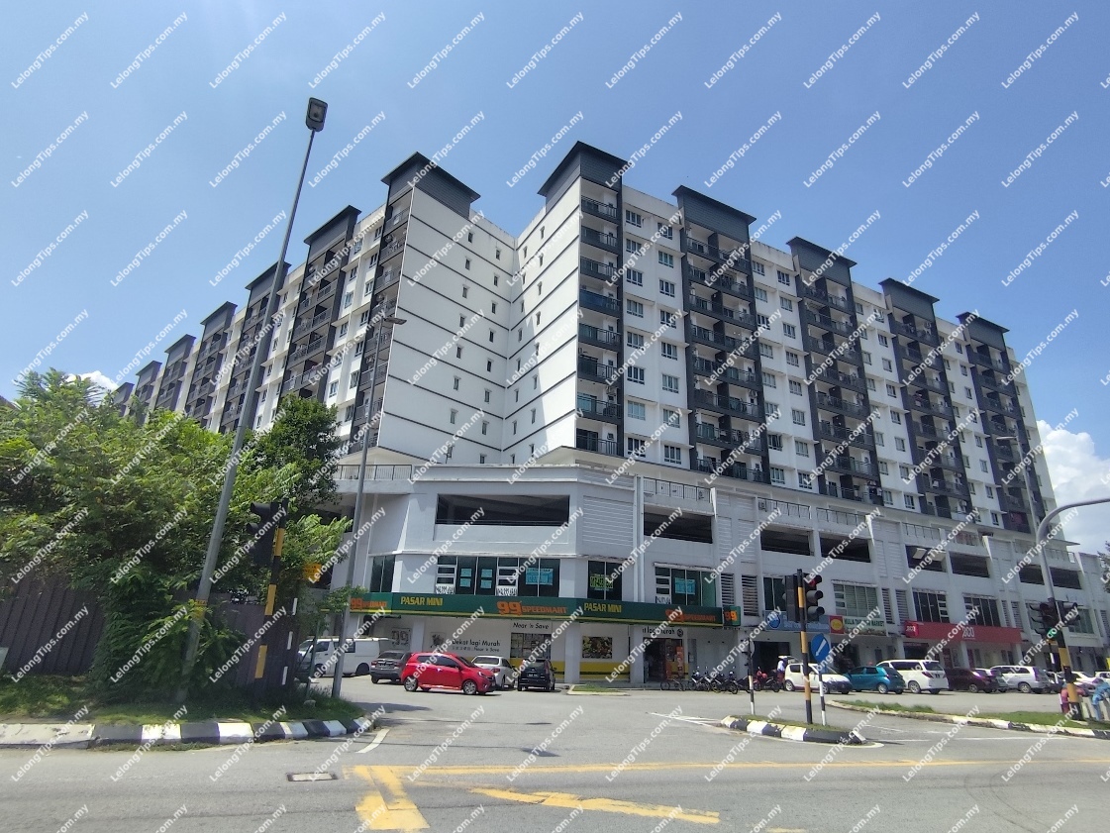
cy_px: 416
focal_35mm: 16
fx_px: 513
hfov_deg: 94.5
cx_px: 555
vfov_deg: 78.1
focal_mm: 1.65
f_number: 2.2
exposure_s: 1/1697
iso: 50
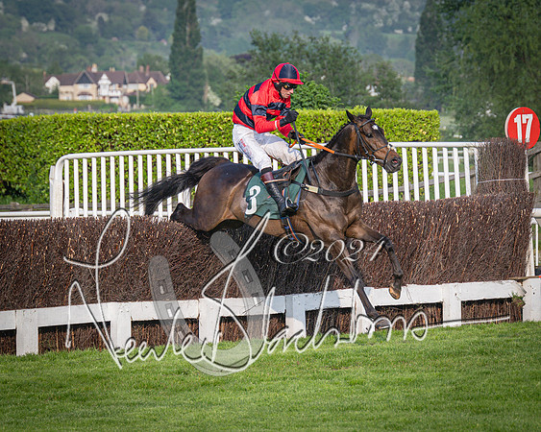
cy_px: 209
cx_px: 288
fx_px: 4022
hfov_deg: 7.7
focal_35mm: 251
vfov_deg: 6.2
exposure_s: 1/1600
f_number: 4
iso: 400
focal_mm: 120
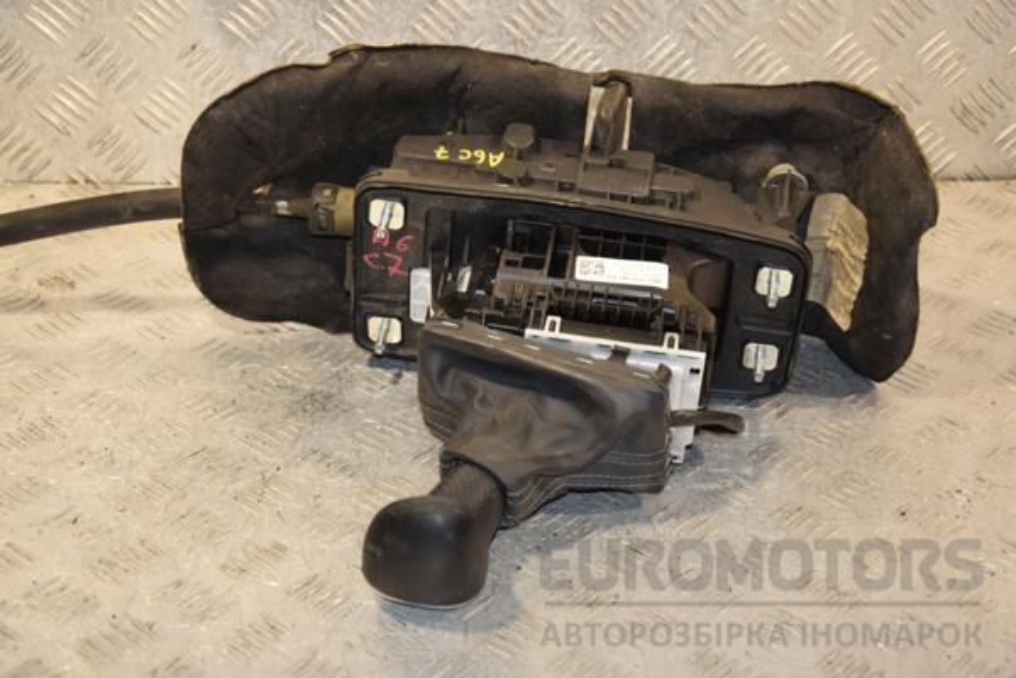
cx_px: 508
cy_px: 339
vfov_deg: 18.2
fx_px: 2117
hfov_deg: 27.0
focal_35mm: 75
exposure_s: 1/200
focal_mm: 50
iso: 800
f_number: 5.6
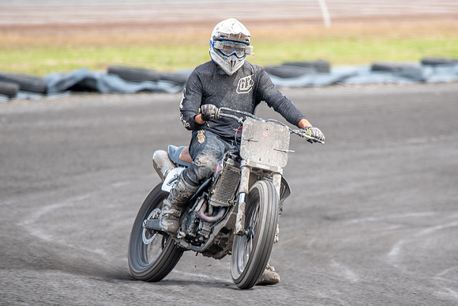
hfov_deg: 2.4
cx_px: 281
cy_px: 194
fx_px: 10933
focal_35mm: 859
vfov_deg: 1.6
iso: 200
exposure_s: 1/250
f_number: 7.1
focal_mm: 600
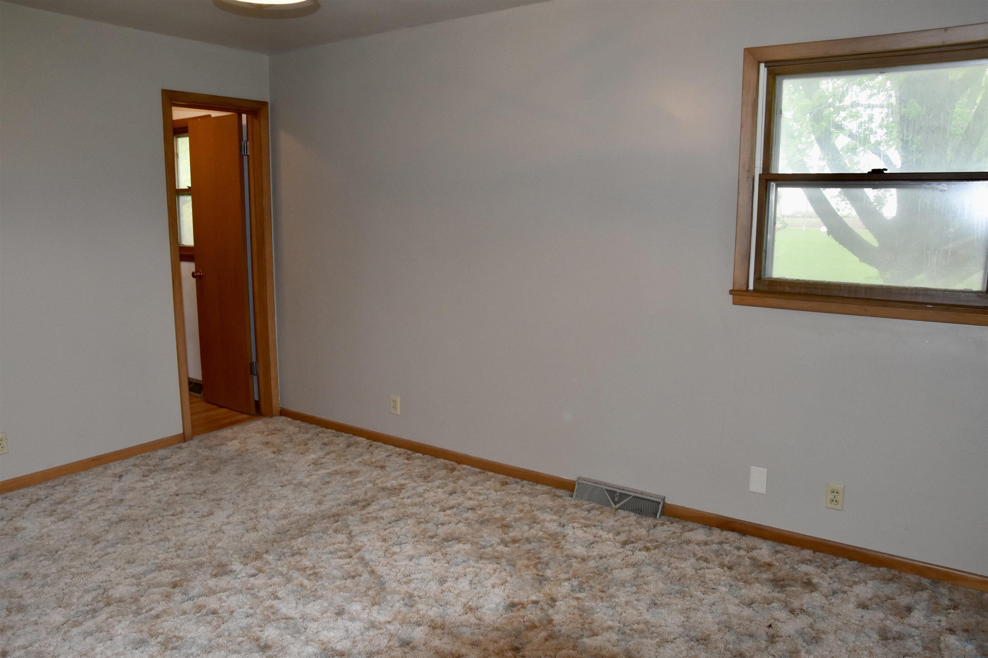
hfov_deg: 73.8
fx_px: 659
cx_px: 494
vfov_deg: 53.1
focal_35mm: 24
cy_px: 329
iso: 800
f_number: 5.6
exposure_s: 1/125
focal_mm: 16
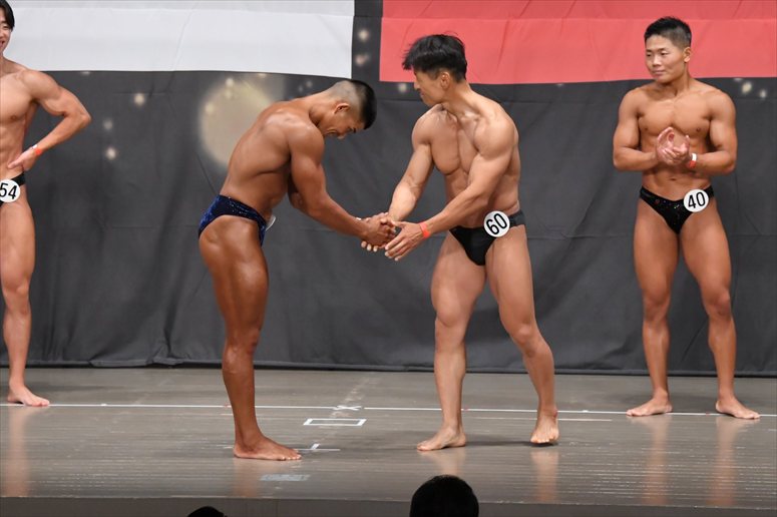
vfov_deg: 6.8
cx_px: 388
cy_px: 258
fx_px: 4358
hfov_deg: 10.2
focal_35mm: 202
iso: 6400
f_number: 5.6
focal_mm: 135
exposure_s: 1/400
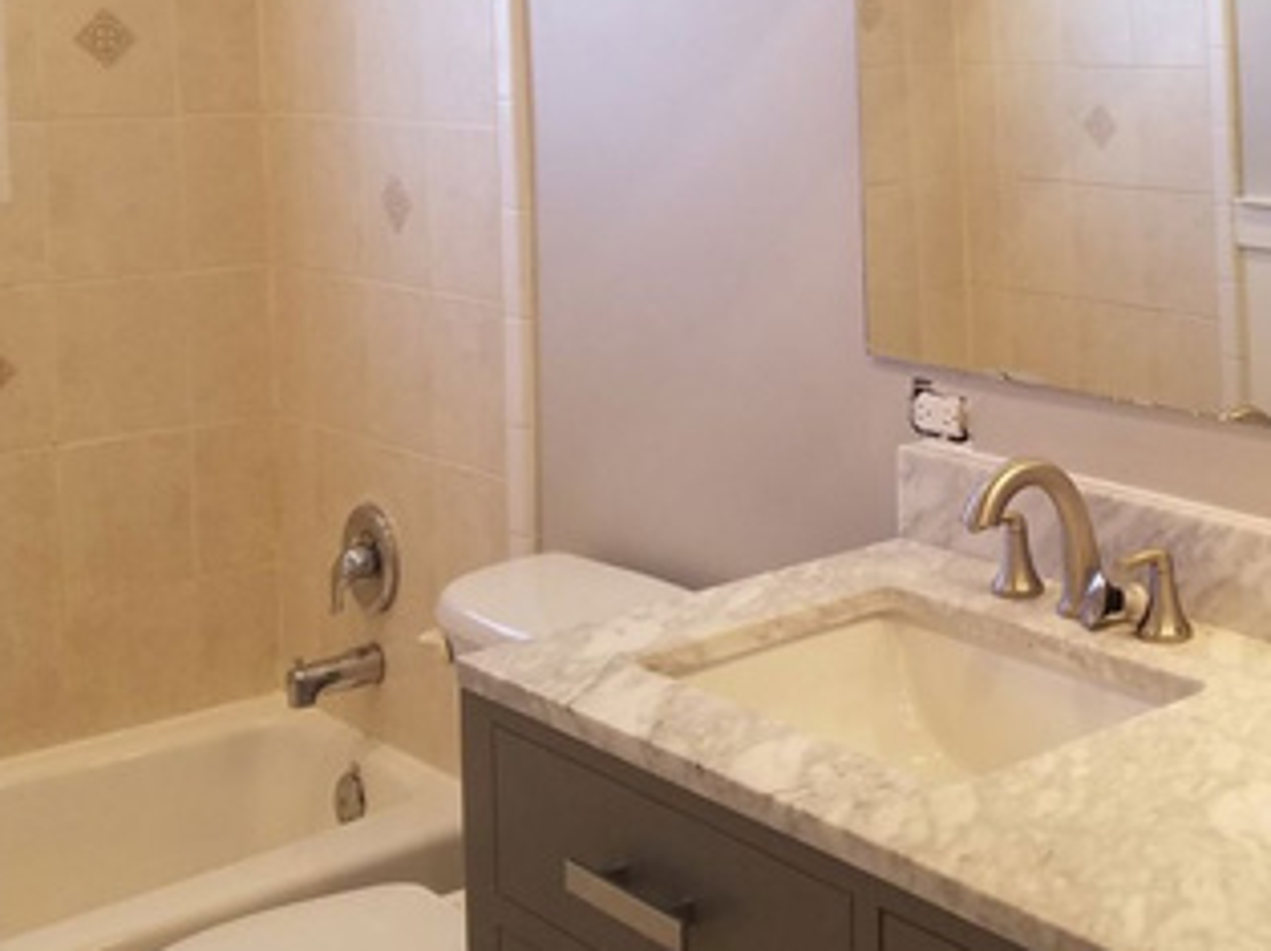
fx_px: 1945
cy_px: 138
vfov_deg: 26.8
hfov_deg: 34.6
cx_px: 1093
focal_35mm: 53
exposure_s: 1/120
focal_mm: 4.2
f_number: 1.7
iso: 100
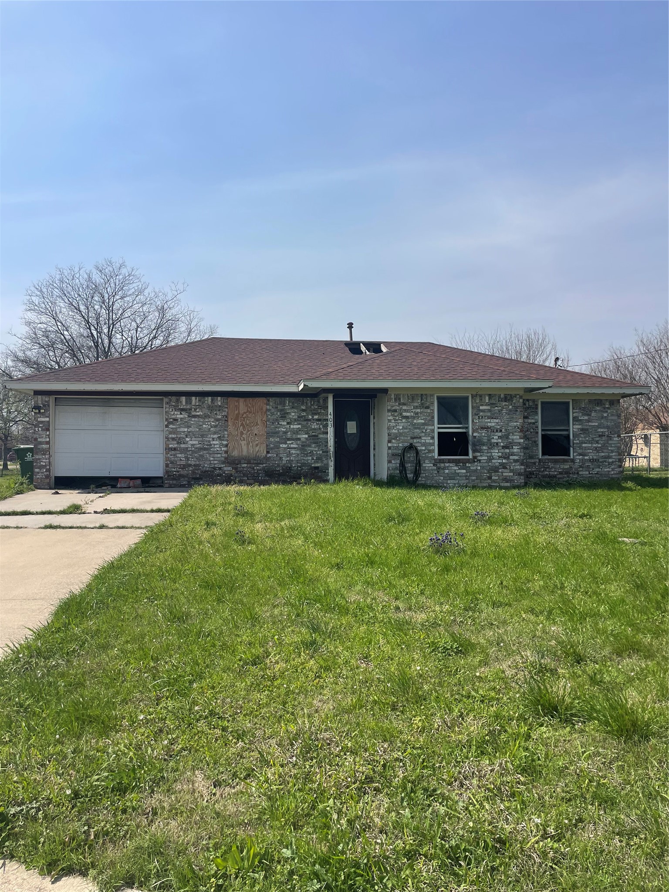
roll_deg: +0.8
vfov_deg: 67.3
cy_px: 446
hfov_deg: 53.1
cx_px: 334
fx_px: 670
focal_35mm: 26
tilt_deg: +2.6
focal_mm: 4.2
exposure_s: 1/4831
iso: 32
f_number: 1.6
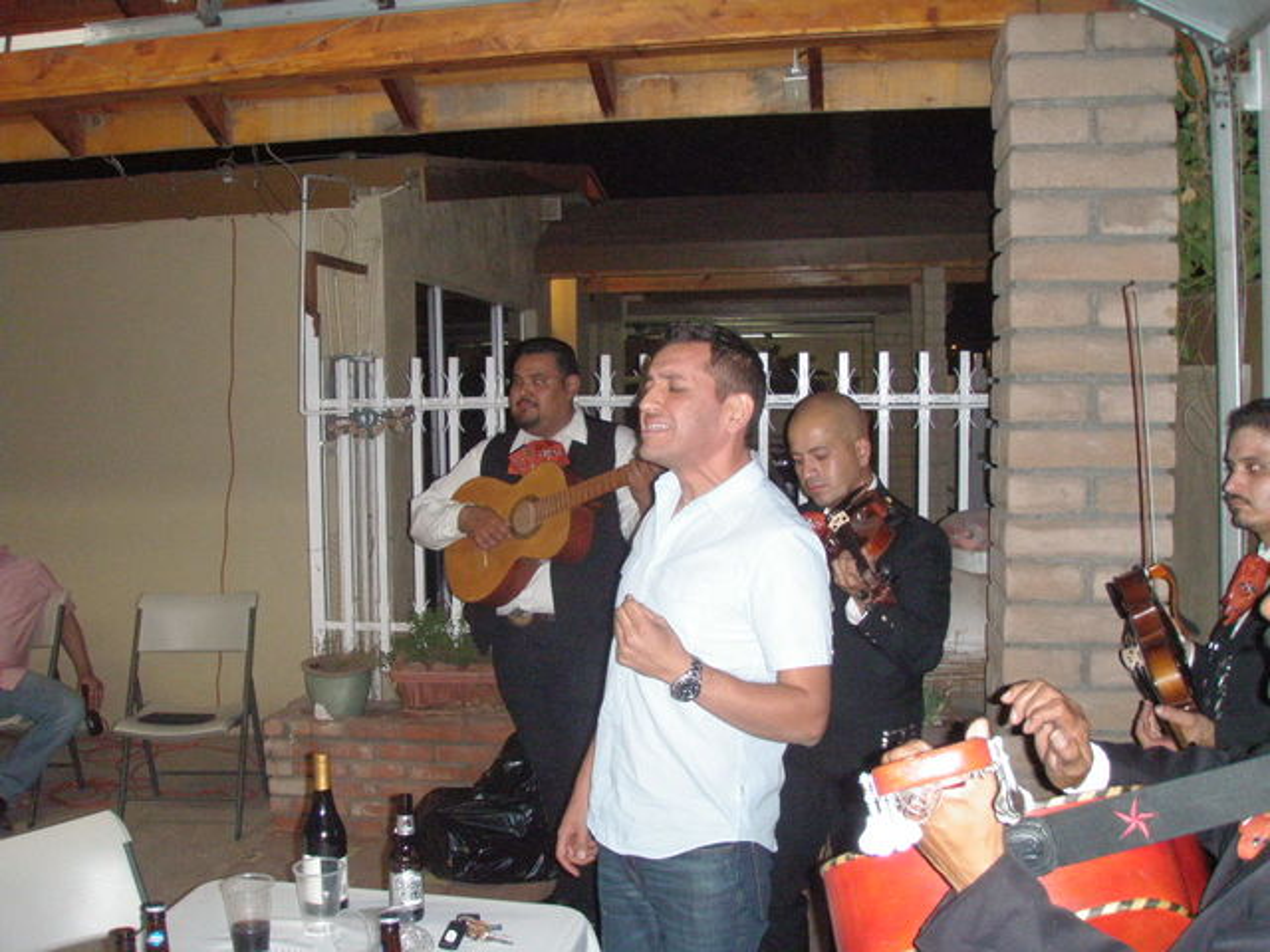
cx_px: 635
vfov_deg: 37.7
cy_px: 476
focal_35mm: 38
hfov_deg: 49.0
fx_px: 1394
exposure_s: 1/30
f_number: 3.5
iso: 320
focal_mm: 6.7
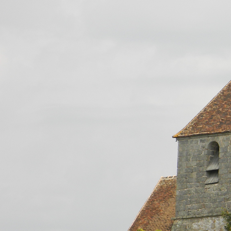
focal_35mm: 375
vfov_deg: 4.7
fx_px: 2831
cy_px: 202
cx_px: 281
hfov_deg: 4.7
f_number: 5
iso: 80
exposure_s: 1/170
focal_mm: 26.8
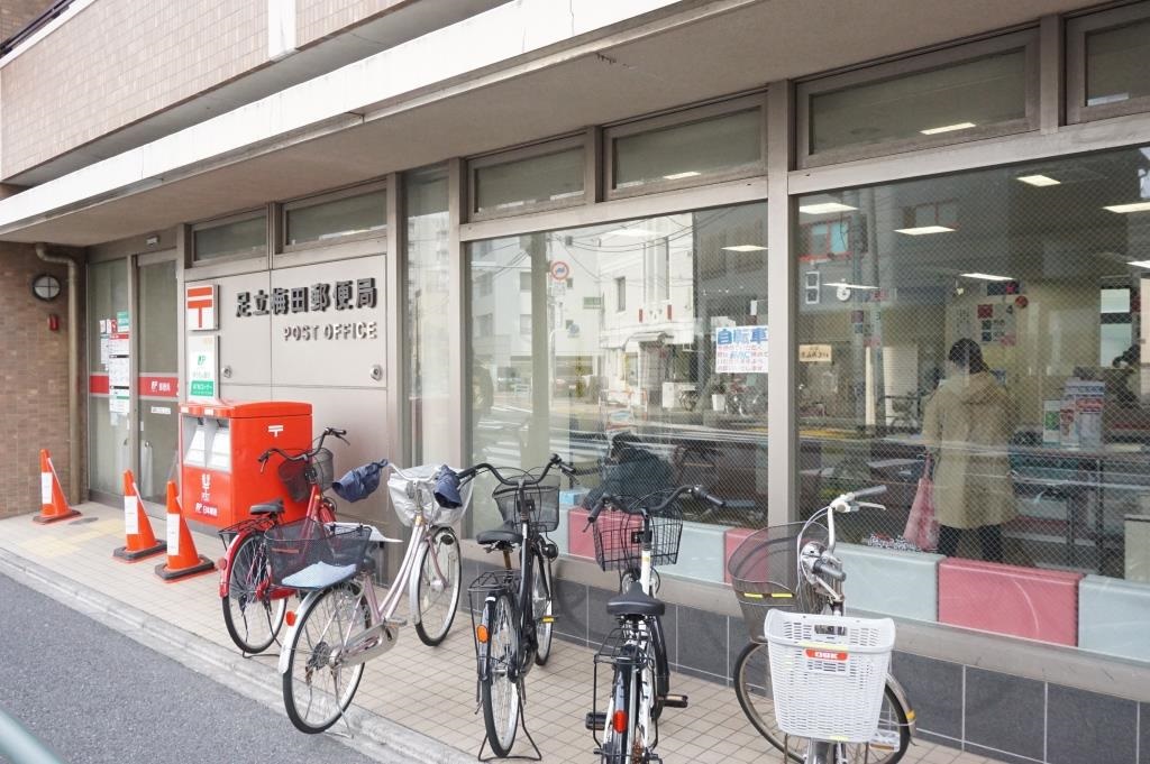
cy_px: 382
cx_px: 575
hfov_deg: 62.0
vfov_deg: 43.5
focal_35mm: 30
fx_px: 958
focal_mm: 20
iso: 3200
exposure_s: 1/500
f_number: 8
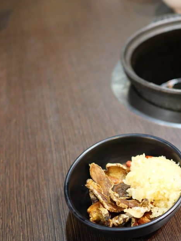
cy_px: 138
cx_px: 175
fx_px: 335
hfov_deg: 28.6
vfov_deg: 39.6
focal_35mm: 48
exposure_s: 1/60
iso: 1250
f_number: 1.7
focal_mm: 15
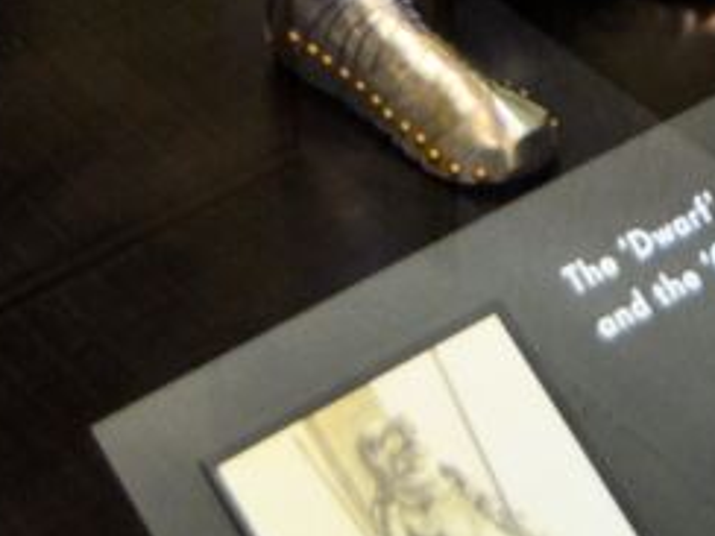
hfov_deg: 9.6
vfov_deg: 6.8
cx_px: 519
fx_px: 4234
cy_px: -849
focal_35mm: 205
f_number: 4.5
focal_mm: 36
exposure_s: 1/8
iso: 1600
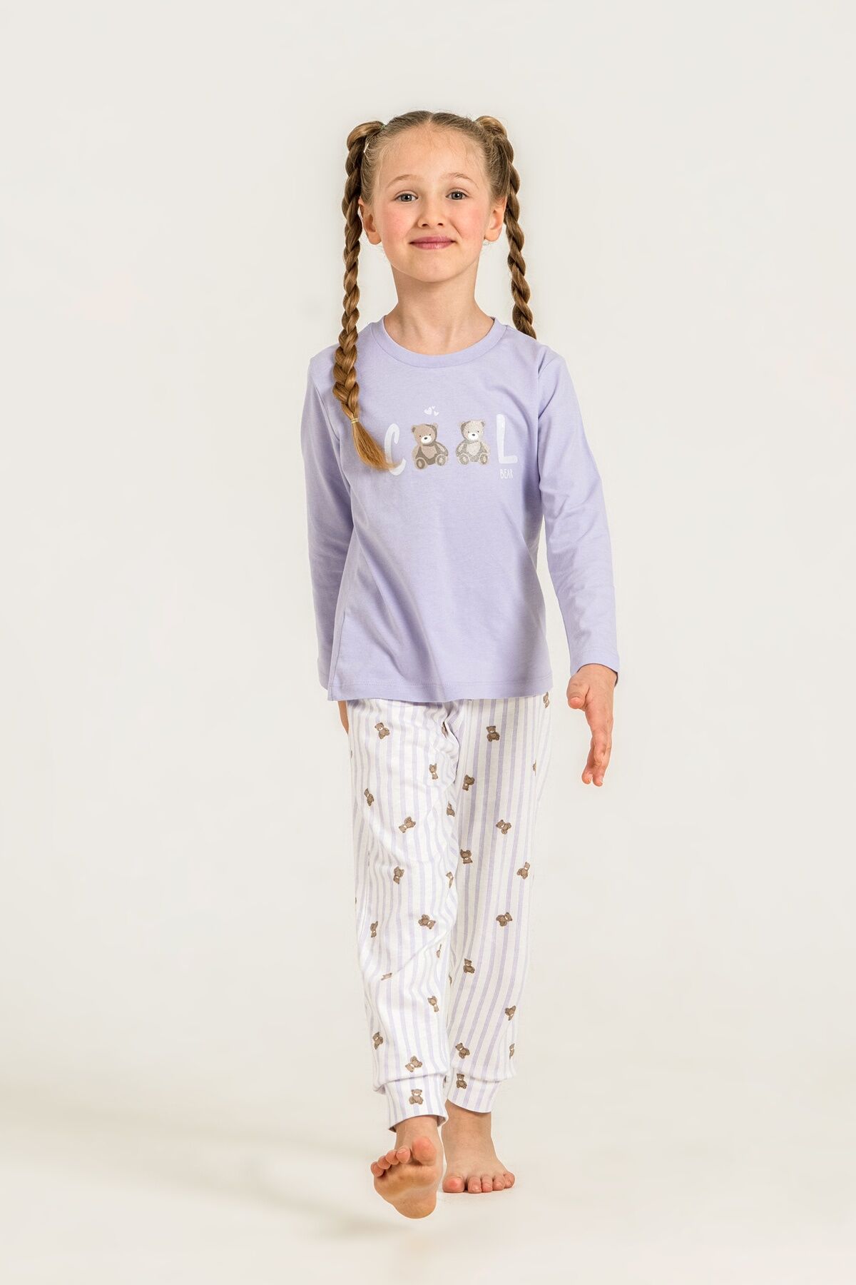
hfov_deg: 11.4
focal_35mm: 120
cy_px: 642
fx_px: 4280
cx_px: 428
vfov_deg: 17.1
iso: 200
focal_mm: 80
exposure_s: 1/160
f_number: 9
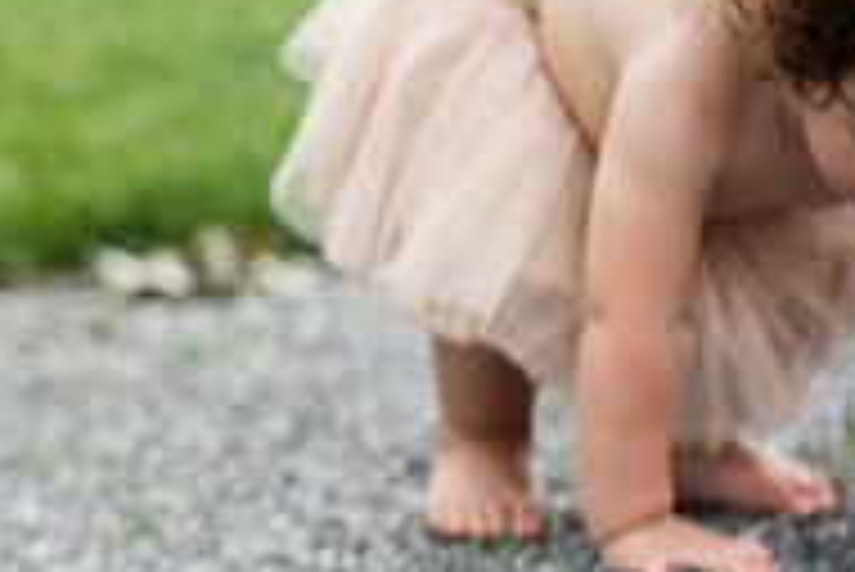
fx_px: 10149
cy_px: 268
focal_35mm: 427
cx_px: -369
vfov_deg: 3.2
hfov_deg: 4.8
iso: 640
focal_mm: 140
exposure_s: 1/1000
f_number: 4
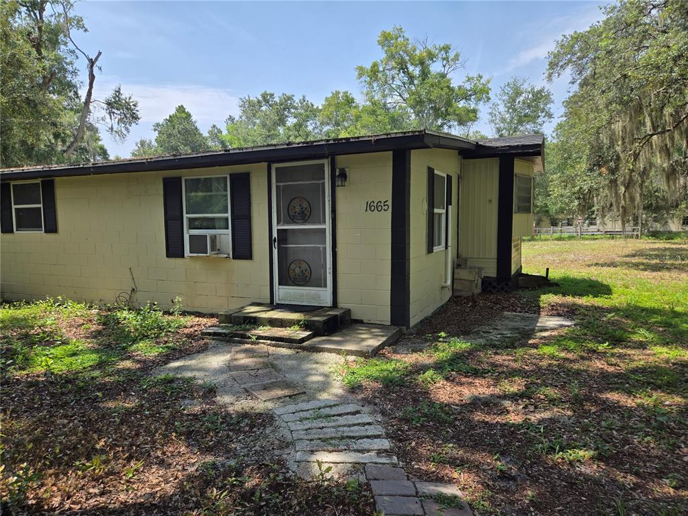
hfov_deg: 73.9
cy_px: 258
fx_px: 457
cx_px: 344
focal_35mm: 23
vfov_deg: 58.9
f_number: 1.8
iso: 25
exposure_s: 1/1019
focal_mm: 5.4
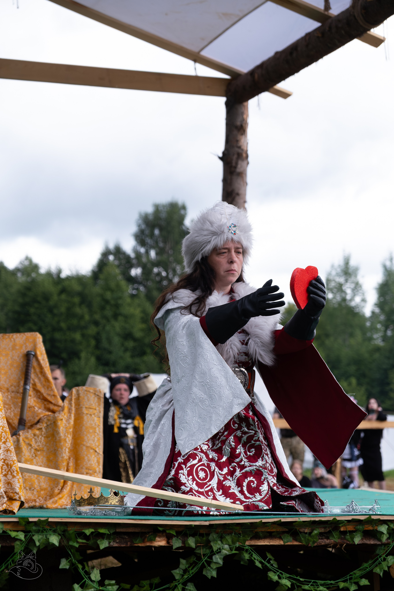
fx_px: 1362
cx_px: 197
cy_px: 296
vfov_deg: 24.5
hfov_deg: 16.5
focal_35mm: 83
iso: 500
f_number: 3.6
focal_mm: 55
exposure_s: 1/1250
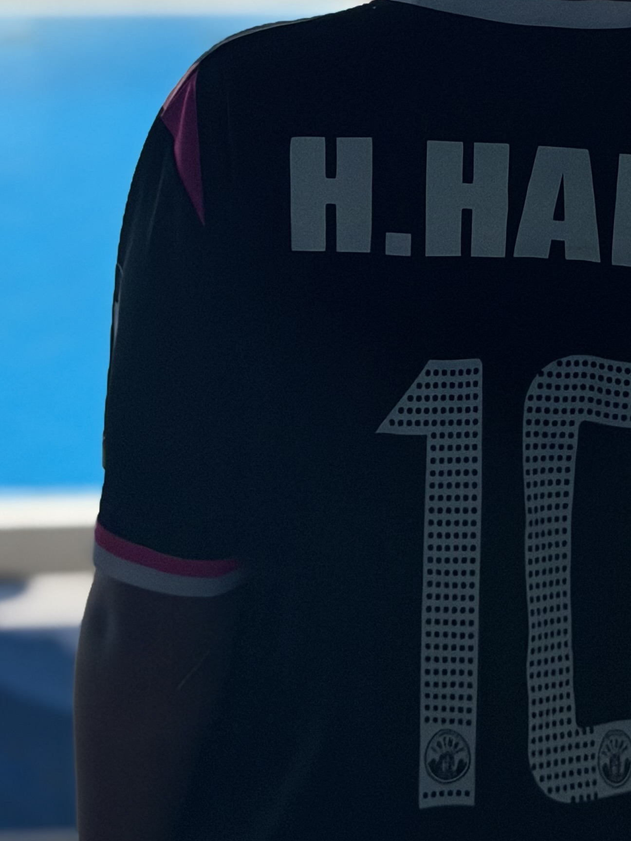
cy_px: -57
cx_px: 502
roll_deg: -1.9
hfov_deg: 13.2
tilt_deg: -5.6
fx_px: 2722
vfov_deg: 17.1
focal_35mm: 112
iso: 64
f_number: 1.78
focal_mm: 6.76
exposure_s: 1/6024
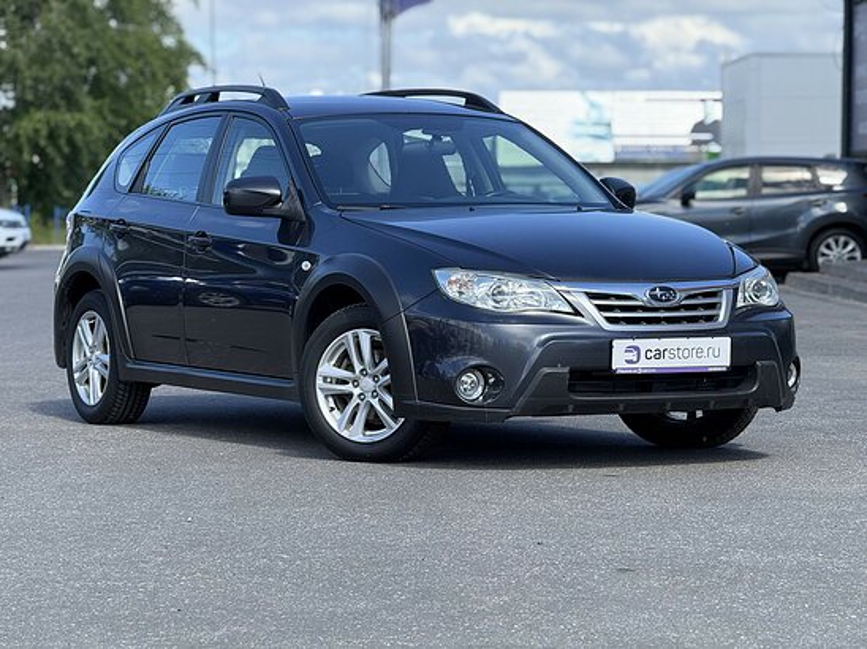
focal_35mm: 120
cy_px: 324
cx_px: 434
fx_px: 3003
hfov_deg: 16.4
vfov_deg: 12.3
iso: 64
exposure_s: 1/358
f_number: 2.8
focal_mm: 15.66
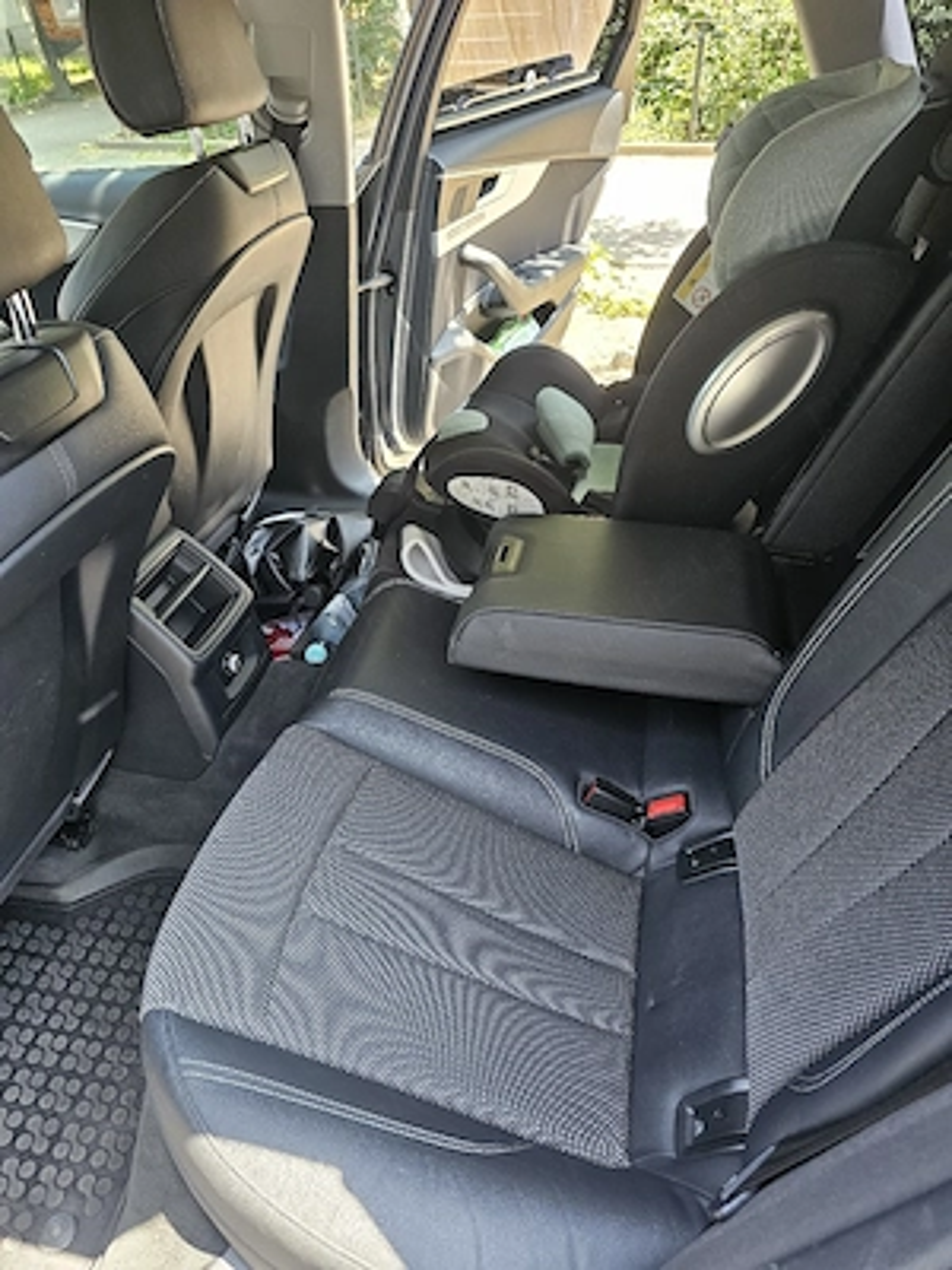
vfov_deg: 73.9
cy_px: 635
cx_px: 476
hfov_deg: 58.9
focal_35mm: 23
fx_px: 843
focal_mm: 6.3
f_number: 1.7
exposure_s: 1/101
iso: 160
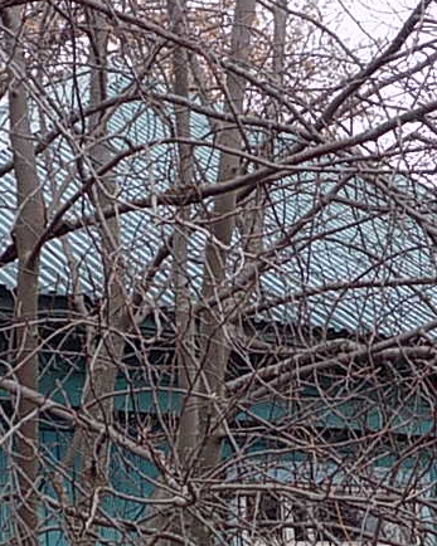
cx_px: 74
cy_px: 437
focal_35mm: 108
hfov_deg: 14.2
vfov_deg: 17.6
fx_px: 1747
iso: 160
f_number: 3.3
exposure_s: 1/30
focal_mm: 5.3
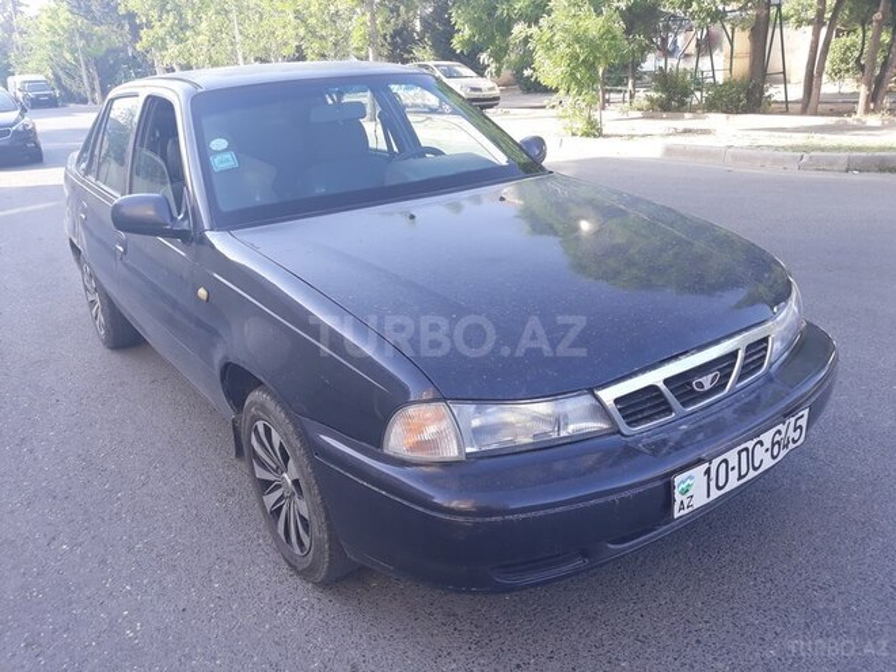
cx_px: 448
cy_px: 336
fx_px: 699
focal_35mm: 27
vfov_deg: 51.4
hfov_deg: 65.3
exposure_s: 1/173
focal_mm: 3.71
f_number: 1.7
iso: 40
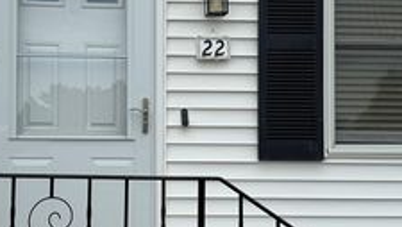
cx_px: 134
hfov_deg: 35.6
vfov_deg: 20.7
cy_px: 146
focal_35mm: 58
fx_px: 619
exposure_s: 1/2703
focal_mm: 6.76
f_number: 1.78
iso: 80
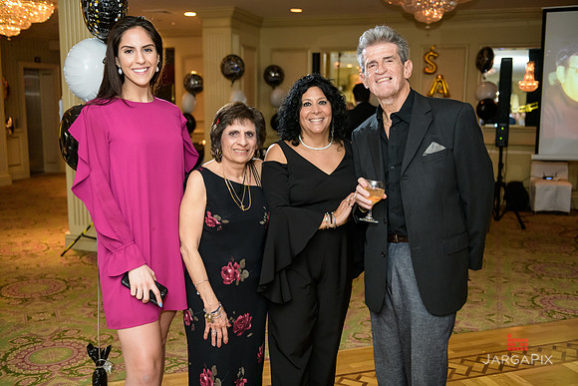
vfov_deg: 35.1
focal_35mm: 38
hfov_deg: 50.7
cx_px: 289
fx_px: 610
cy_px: 193
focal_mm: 38
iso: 1600
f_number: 2.8
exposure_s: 1/125
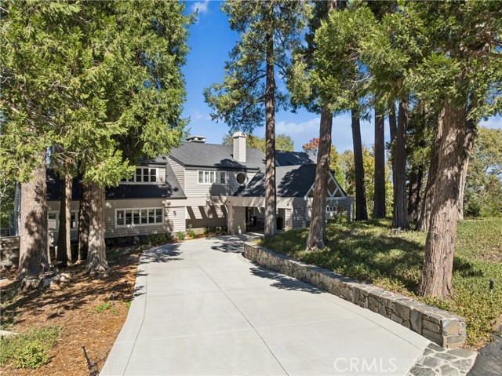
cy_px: 188
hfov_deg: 71.6
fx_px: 348
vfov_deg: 56.8
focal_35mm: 24
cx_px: 251
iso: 150
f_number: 2.8
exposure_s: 1/80
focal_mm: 12.3
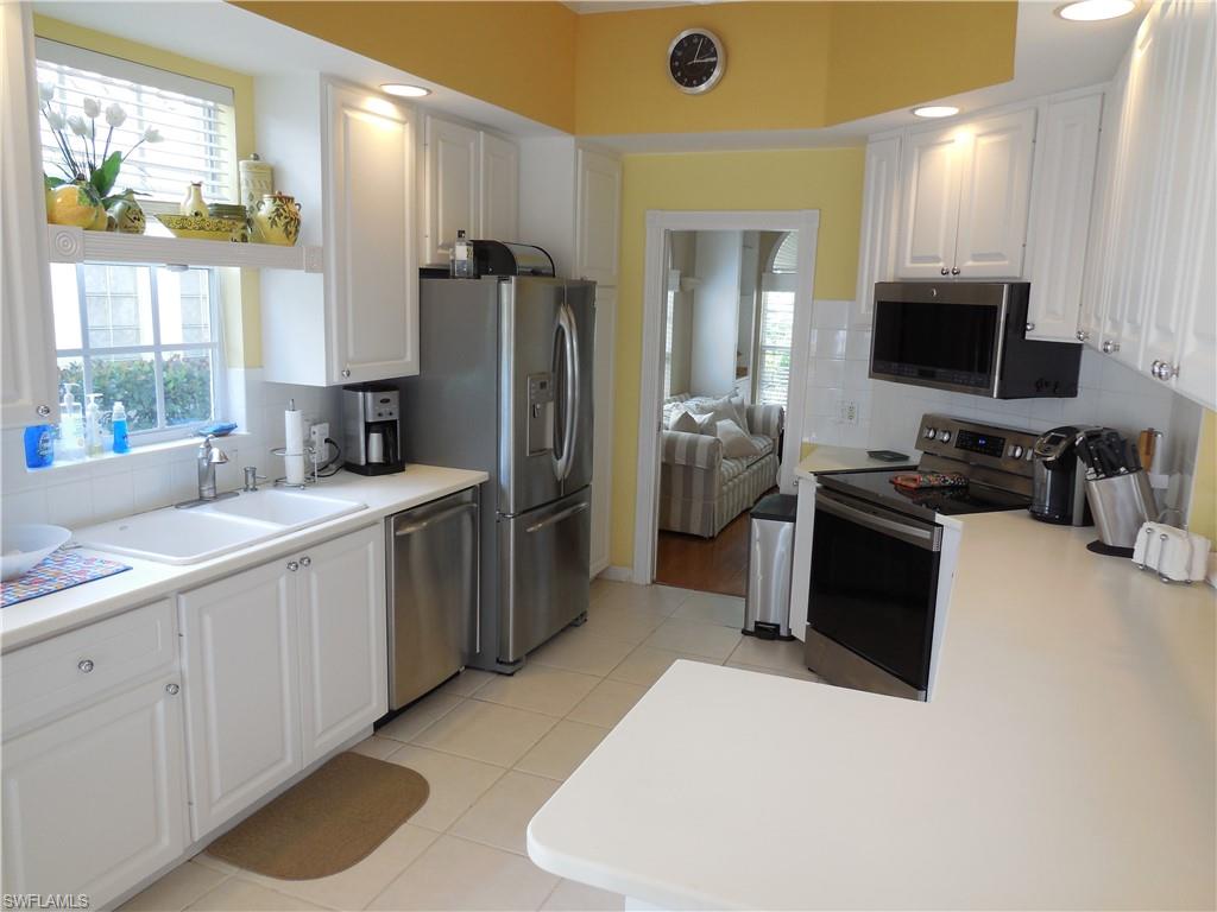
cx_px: 608
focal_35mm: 25
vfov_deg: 54.9
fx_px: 879
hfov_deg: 69.4
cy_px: 456
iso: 125
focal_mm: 4.5
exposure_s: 1/50
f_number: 3.1
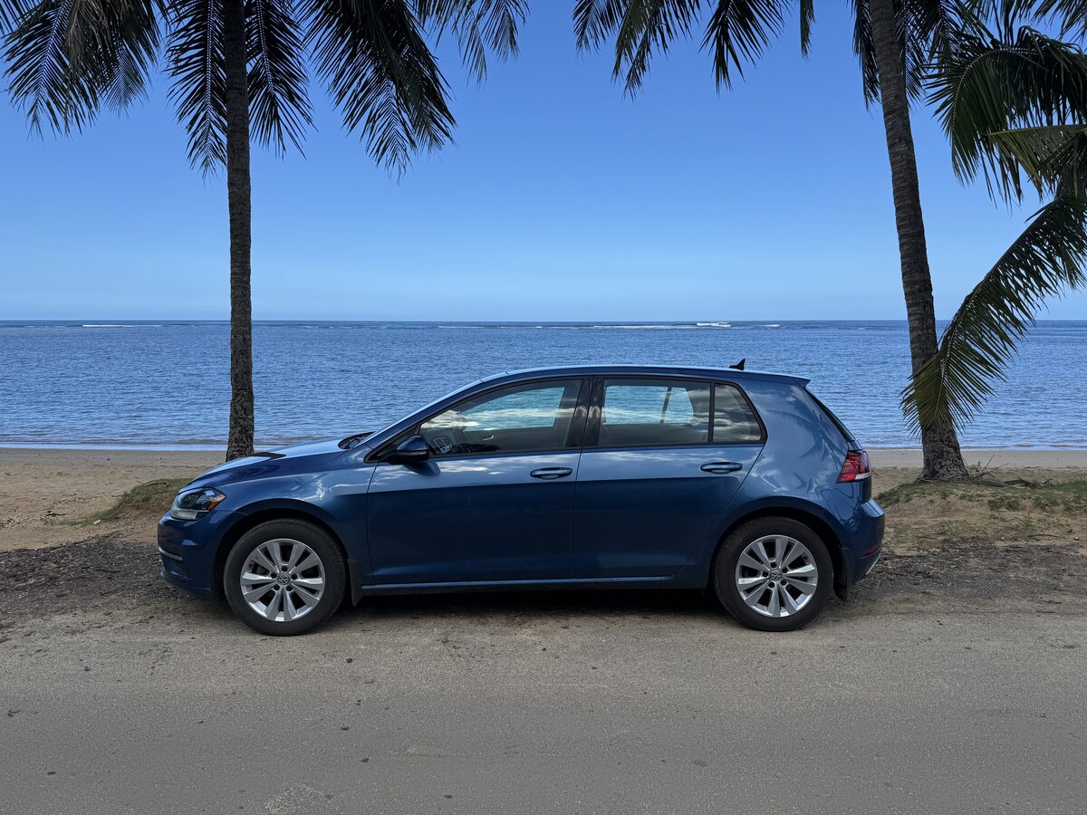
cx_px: 544
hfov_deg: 71.6
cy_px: 408
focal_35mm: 24
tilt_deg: -8.5
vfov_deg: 56.8
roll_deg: -0.3
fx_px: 754
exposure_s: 1/4608
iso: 80
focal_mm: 6.76
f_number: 1.78
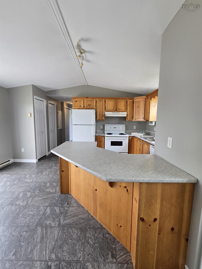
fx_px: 101
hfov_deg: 89.9
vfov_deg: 106.2
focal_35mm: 13
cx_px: 101
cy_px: 134
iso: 125
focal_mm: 2.2
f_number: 2.2
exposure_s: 1/100
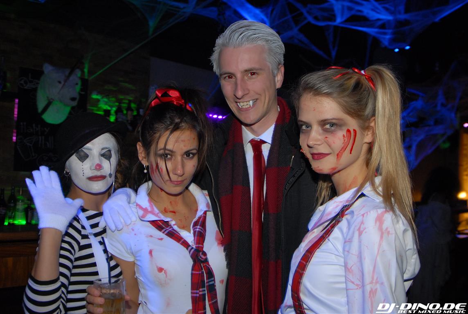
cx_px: 234
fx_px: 469
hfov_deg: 53.0
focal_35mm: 36
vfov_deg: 37.0
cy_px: 157
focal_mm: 24
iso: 400
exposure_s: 1/6
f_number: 5.6
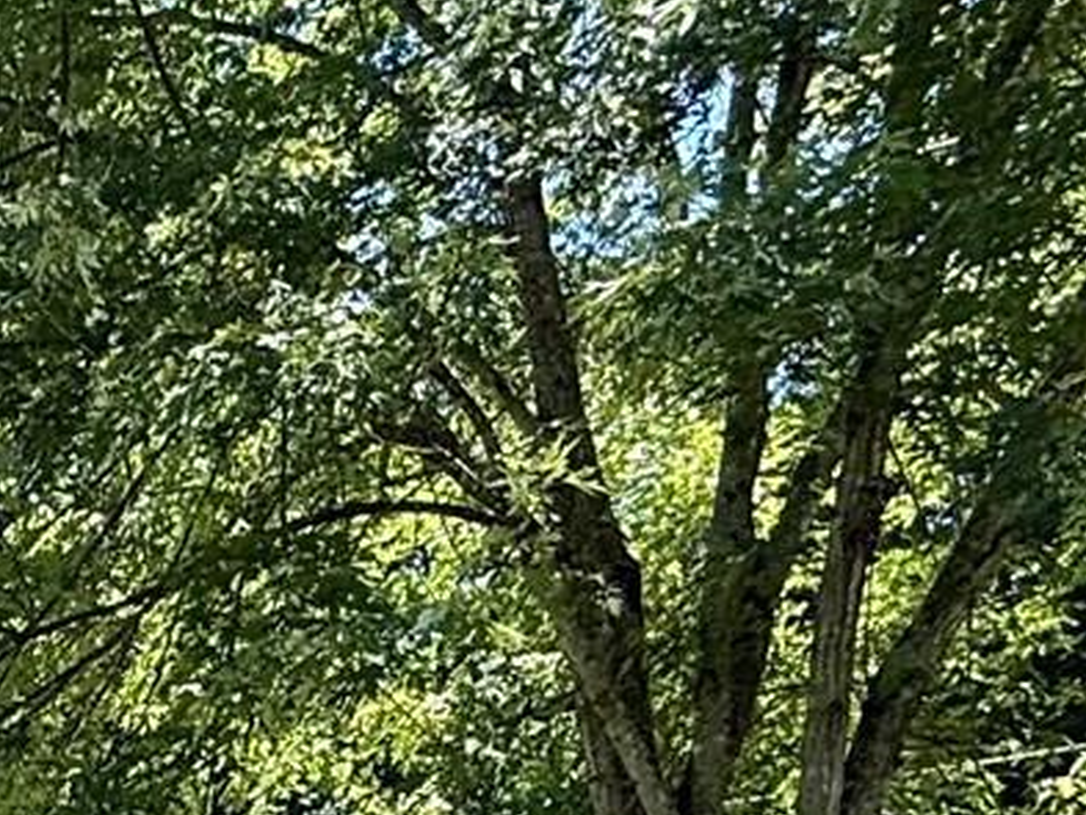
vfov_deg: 16.5
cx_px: -547
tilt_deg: +0.5
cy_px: 1514
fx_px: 2291
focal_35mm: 73
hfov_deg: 22.1
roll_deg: +0.7
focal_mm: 2.22
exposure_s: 1/651
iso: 50
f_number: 2.2
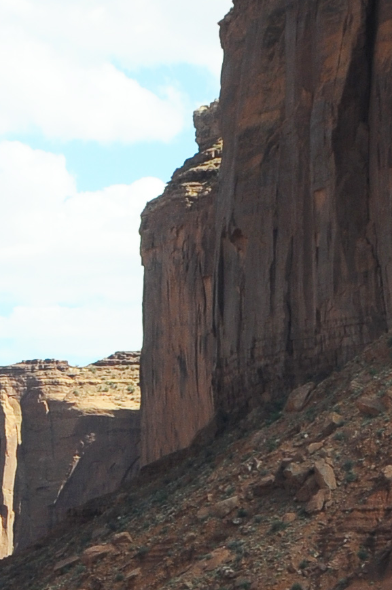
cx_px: 279
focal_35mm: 229
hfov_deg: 6.0
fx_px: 3758
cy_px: 572
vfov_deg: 8.9
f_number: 9
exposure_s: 1/320
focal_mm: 31
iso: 200
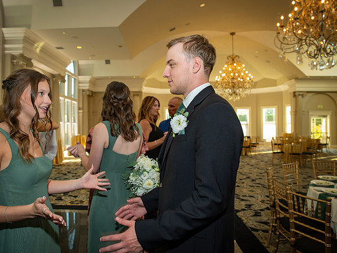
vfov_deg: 51.3
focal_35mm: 27
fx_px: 263
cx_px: 154
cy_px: 125
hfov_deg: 65.2
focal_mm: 24
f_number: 4.5
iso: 800
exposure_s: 1/60
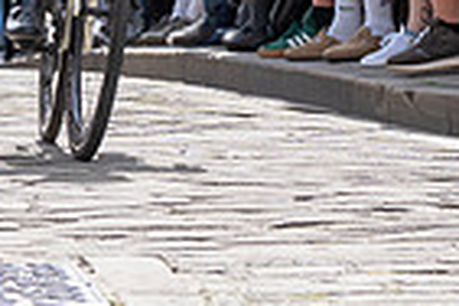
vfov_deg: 3.2
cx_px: 260
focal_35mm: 421
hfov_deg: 4.9
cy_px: -392
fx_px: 5367
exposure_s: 1/1000
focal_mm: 70
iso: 400
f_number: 5
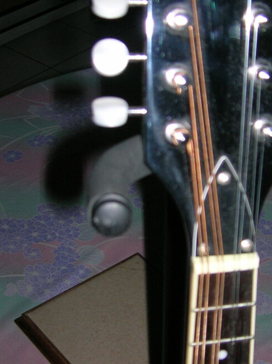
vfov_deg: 27.8
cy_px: 183
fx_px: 734
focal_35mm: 70
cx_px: 198
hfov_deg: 20.9
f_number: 2.9
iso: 50
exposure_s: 1/60.1
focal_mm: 5.7
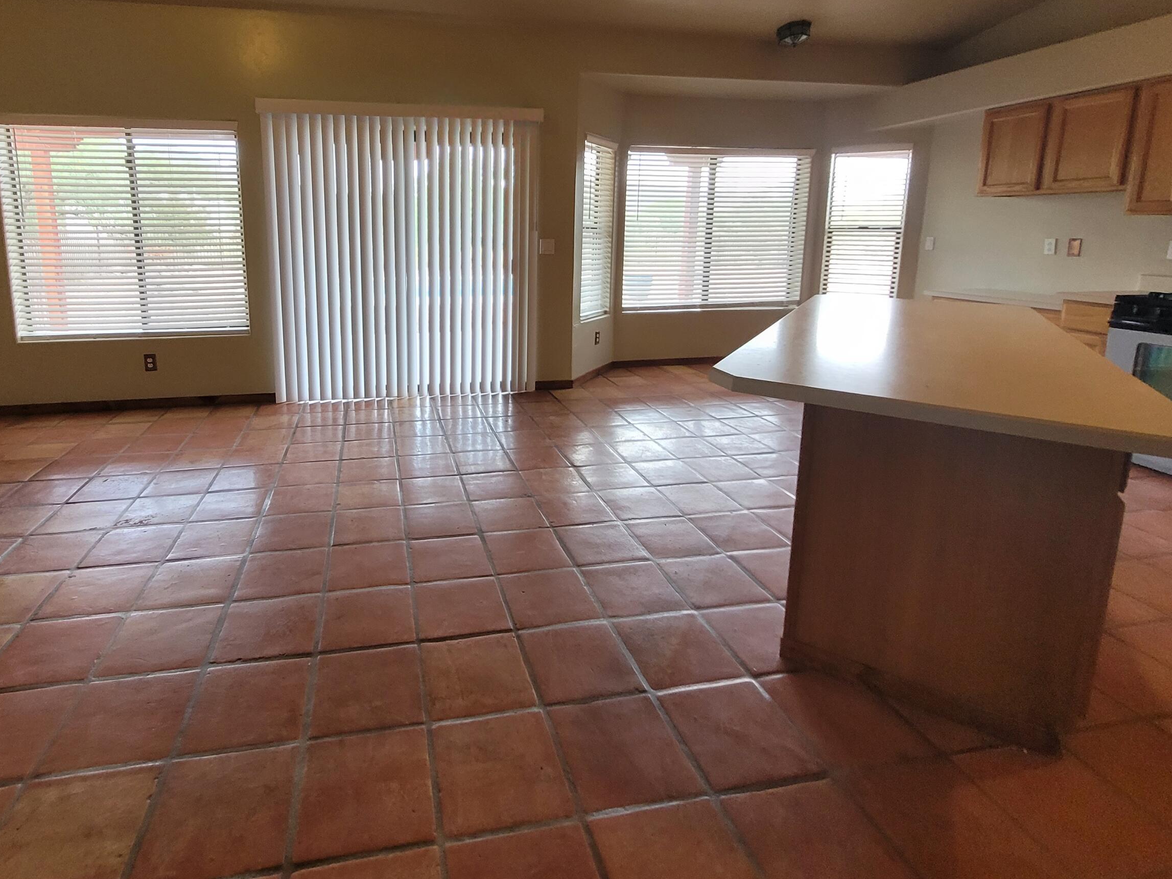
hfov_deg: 90.0
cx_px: 476
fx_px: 576
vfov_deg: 73.0
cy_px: 309
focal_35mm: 17
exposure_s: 1/60
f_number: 2.2
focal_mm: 1.74
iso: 160
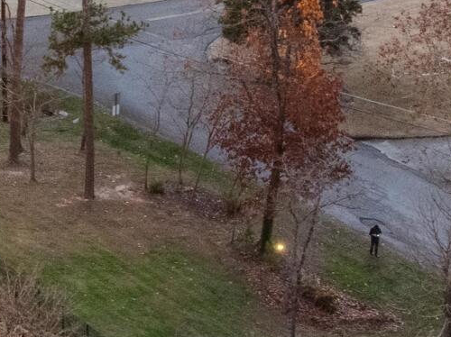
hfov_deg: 13.6
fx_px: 1874
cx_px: 69
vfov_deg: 10.3
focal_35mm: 144
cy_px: 102
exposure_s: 1/6
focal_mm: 12.29
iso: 2200
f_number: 2.8
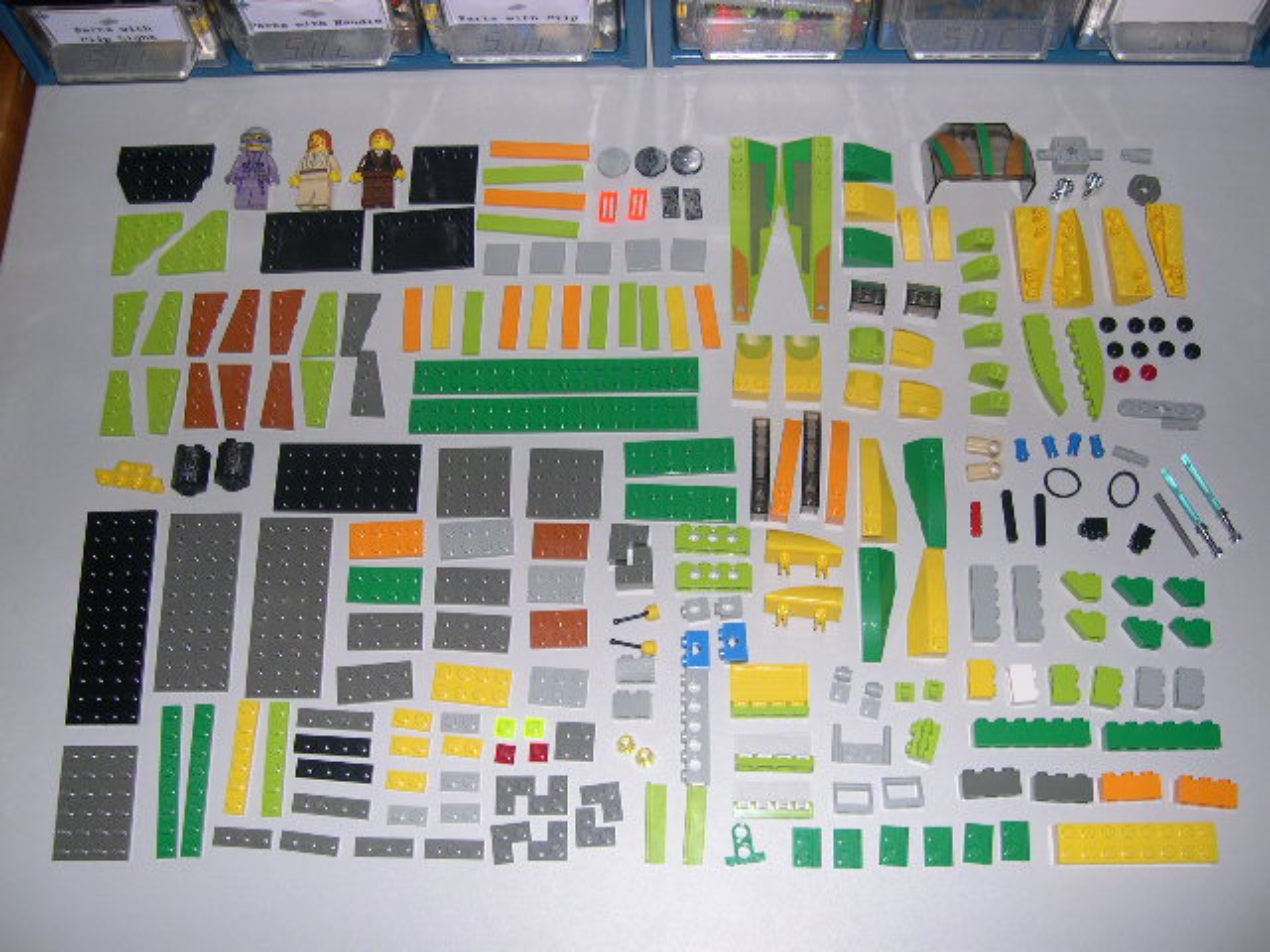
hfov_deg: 49.0
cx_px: 635
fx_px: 1394
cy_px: 476
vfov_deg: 37.7
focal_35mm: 38
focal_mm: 8
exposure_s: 1/60
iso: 100
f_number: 2.8
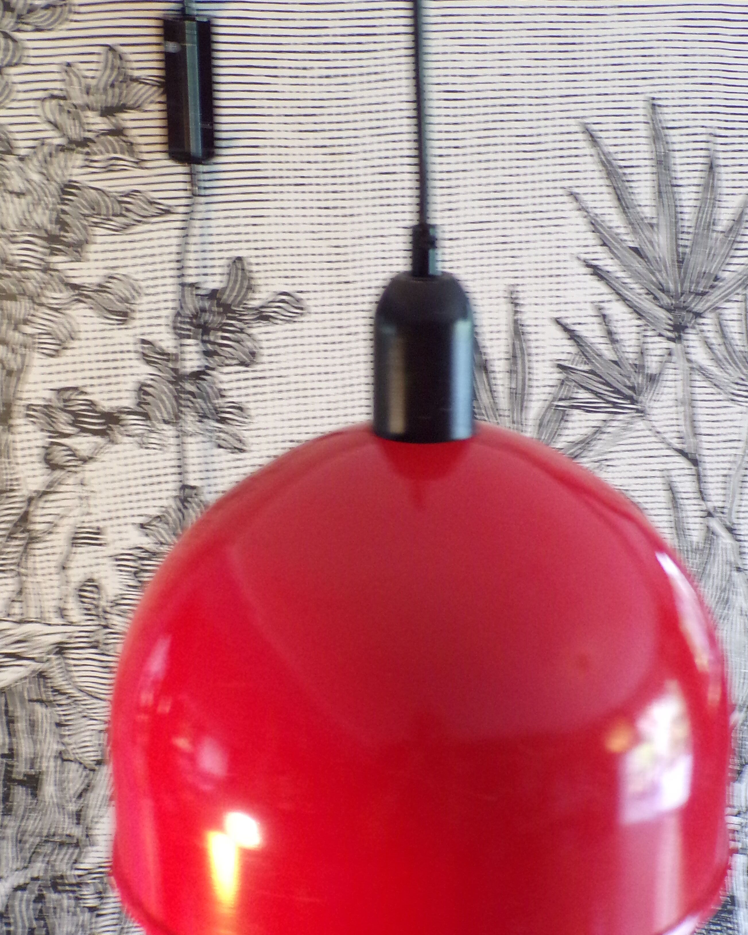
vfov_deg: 32.5
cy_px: 481
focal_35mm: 58
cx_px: 455
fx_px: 1605
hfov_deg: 26.2
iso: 292
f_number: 3.4
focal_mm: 7.6
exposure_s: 1/17
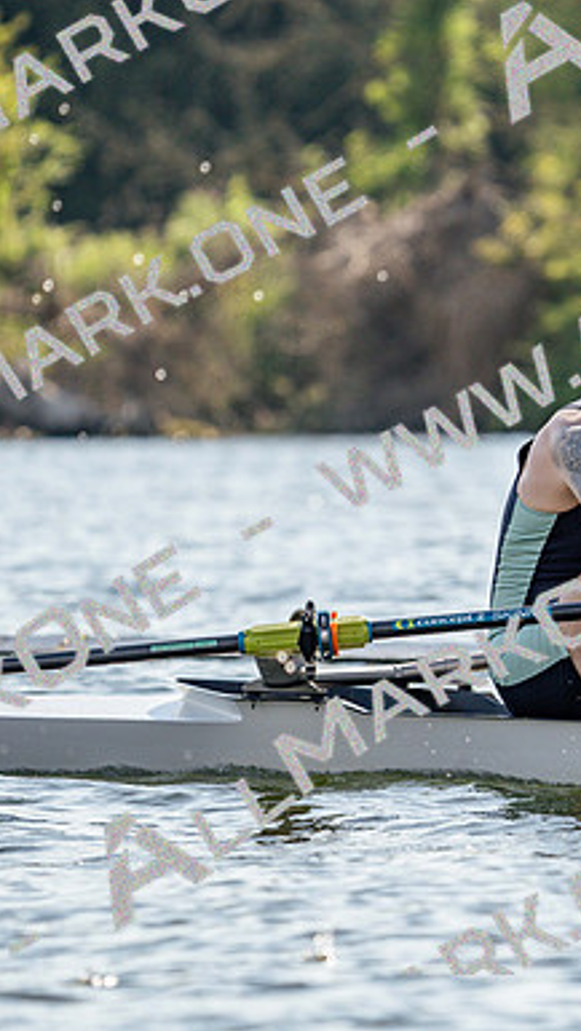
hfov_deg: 2.4
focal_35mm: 502
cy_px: 516
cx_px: 648
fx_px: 13728
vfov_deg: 4.3
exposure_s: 1/1600
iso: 250
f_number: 6.3
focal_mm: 318
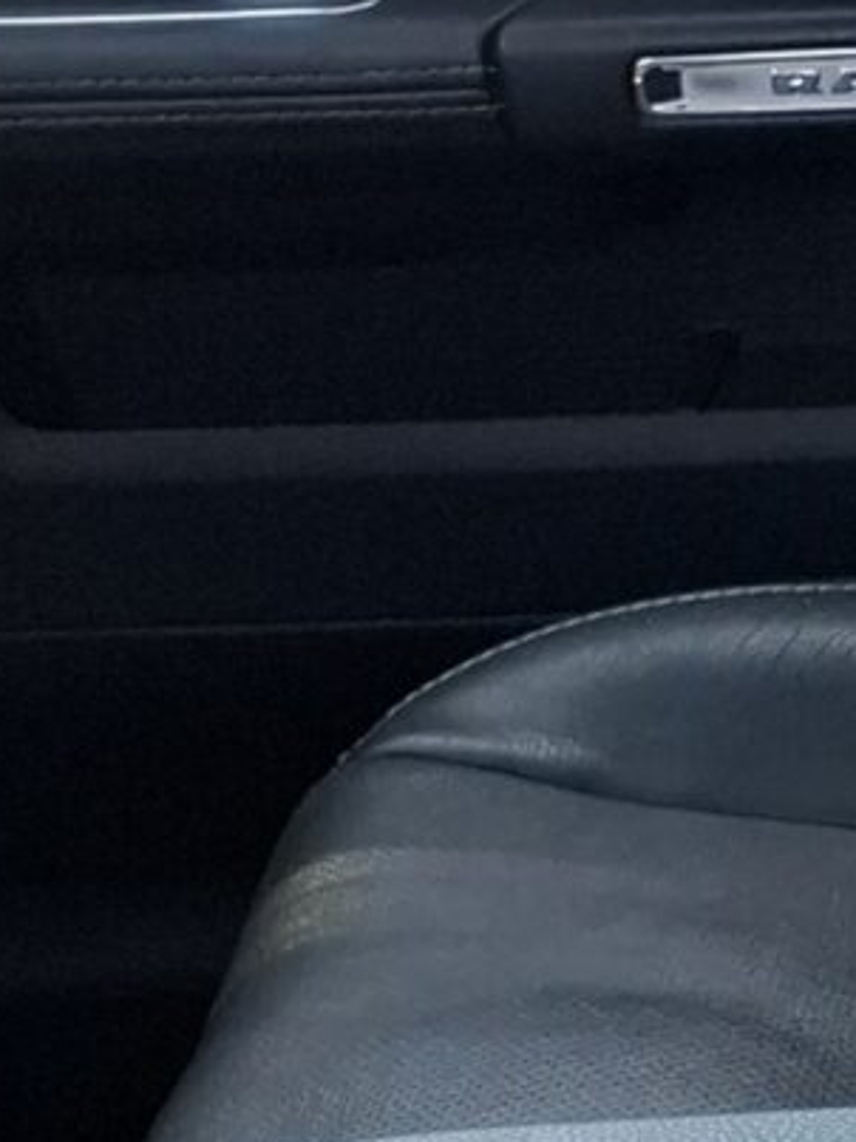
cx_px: 1910
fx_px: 4816
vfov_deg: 13.5
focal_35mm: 146
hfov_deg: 9.3
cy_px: 247
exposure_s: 1/200
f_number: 1.8
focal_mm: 5.54
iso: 50
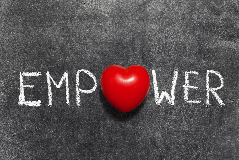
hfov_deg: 33.4
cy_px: 80
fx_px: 399
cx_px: 120
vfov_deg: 22.7
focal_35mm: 60
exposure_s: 4
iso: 100
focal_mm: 60
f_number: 13
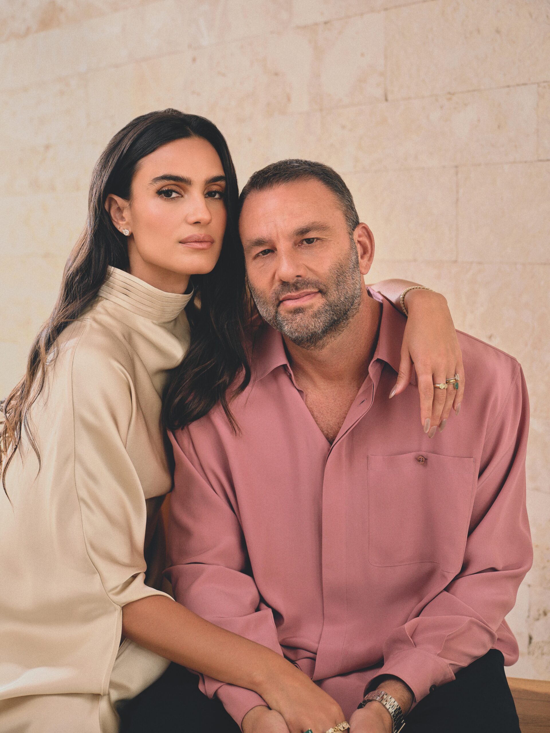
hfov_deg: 26.6
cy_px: 366
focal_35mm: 55
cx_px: 275
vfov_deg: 34.9
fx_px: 1165
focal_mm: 69
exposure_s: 1/125
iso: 640
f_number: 5
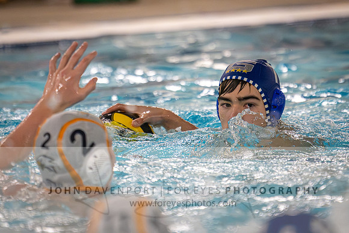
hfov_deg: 3.8
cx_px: 170
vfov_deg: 2.5
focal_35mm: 545
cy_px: 6
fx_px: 5280
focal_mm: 280
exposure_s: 1/1000
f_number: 4
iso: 14400
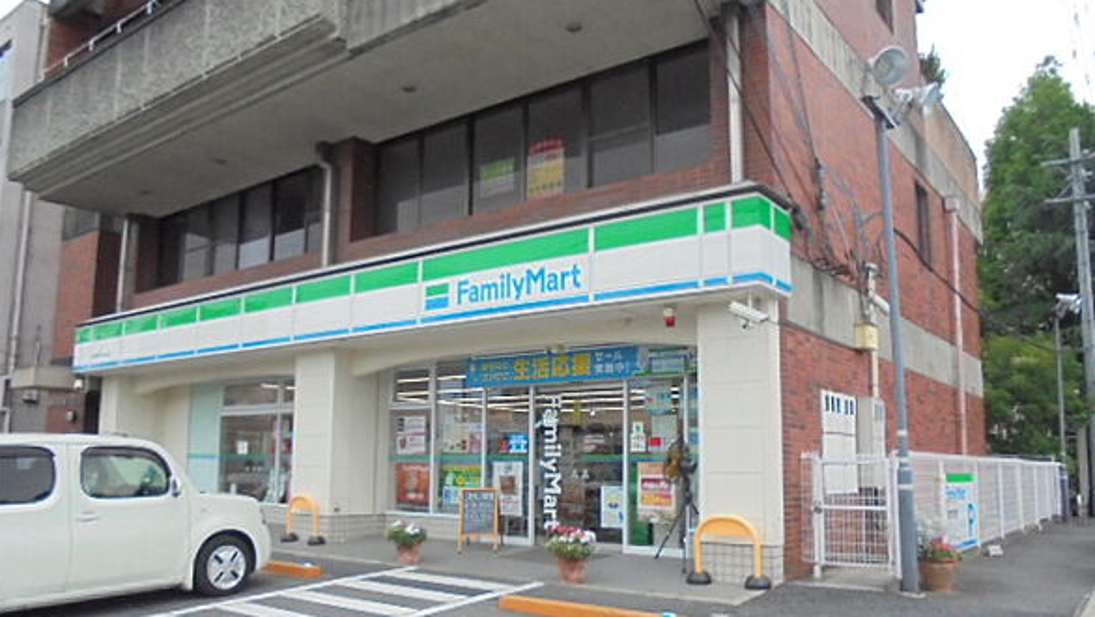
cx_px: 536
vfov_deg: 40.1
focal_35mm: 29
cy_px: 352
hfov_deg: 66.0
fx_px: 842
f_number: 11.5
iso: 400
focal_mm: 4.6
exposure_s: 1/125
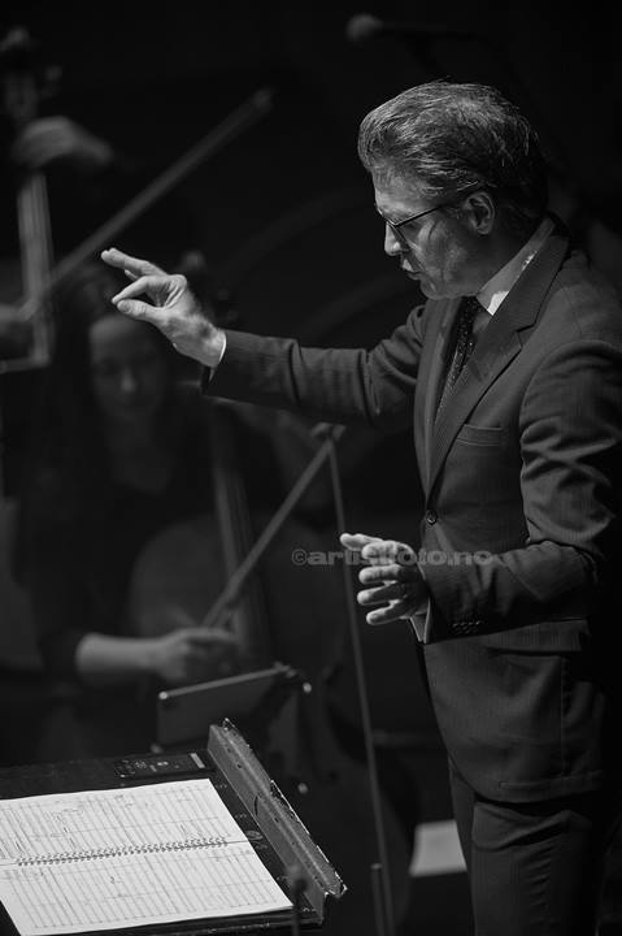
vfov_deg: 6.9
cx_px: 311
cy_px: 468
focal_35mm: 300
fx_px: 7786
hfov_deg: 4.6
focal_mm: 300
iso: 2000
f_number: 2.8
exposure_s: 1/1000
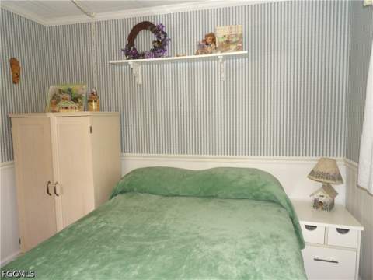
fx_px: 259
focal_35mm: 24
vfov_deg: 56.8
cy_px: 140
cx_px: 186
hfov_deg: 71.6
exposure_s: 1/33
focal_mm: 4.3
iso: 200
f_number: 3.2
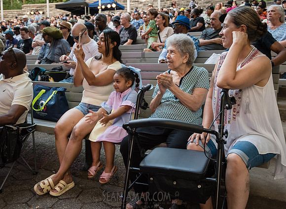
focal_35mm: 38
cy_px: 96
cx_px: 119
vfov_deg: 37.5
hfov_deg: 49.6
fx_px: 308
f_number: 3.5
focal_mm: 32
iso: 2000
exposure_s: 1/200
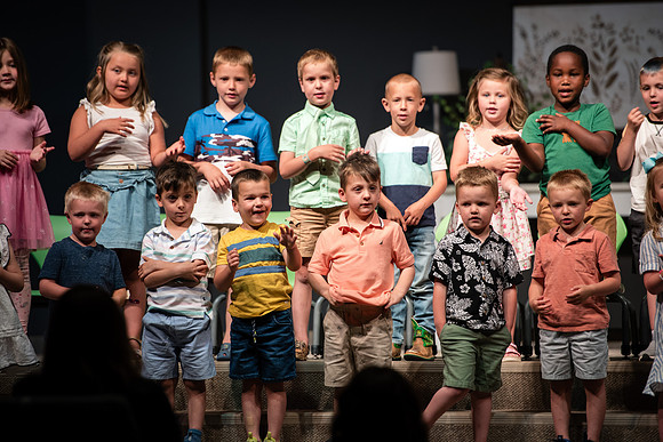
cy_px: 221
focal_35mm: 200
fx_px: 3684
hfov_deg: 10.3
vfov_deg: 6.9
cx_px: 332
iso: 800
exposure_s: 1/250
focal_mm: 200
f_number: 2.8
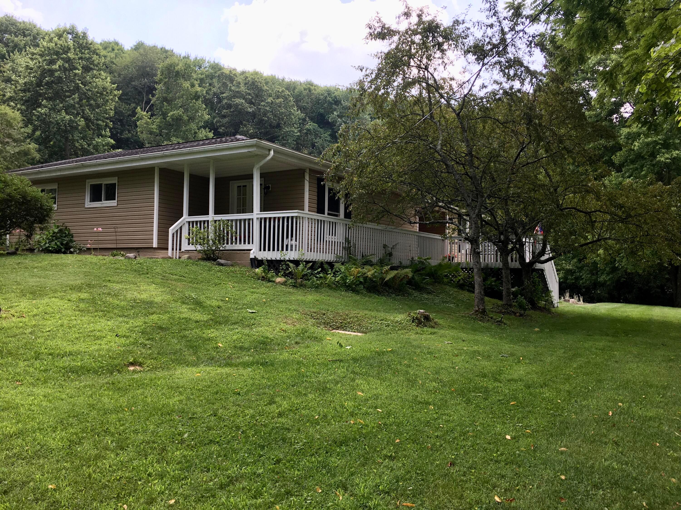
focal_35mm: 29
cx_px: 340
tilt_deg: +2.9
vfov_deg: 48.2
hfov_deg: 61.7
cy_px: 255
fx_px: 571
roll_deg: -1.9
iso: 25
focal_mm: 4.15
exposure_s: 1/279
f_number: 2.2
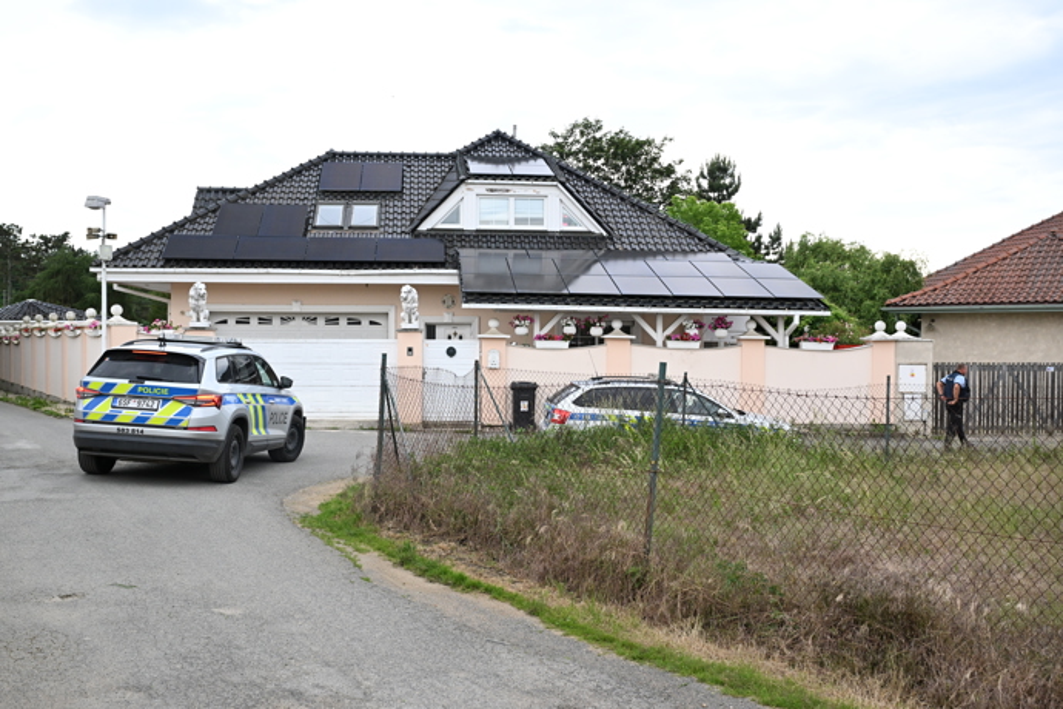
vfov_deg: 36.9
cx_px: 532
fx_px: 1063
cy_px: 354
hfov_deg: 53.1
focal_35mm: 36
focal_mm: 36
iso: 1250
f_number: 5.6
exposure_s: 1/800
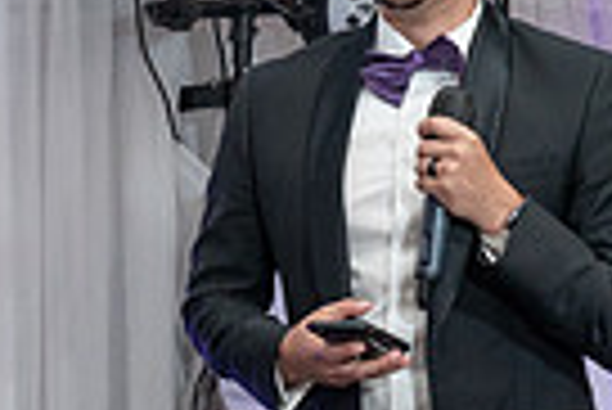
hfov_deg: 10.0
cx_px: -76
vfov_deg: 6.6
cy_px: 655
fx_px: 3472
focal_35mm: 204
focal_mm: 46
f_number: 5.6
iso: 2000
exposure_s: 1/100
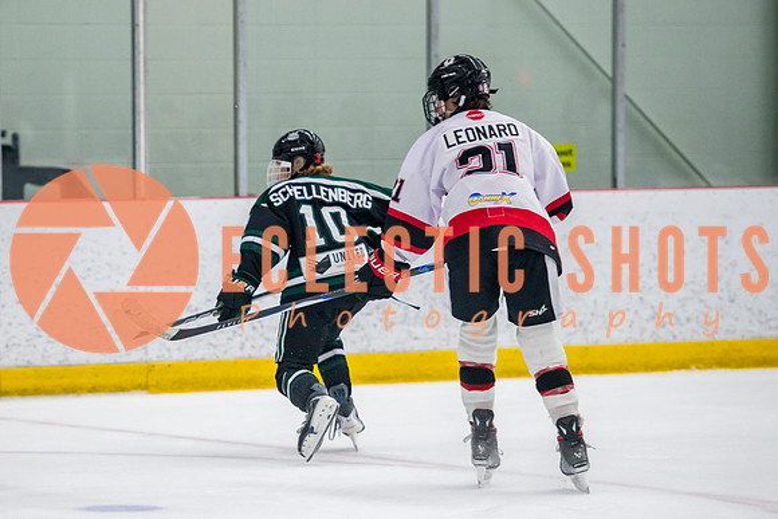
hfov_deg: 8.4
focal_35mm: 244
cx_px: 259
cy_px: 276
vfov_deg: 5.6
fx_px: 5267
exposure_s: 1/640
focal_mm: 165
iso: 3200
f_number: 3.2
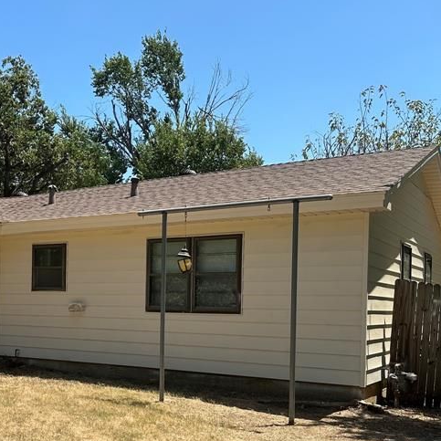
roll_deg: -1.0
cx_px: 68
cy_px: 304
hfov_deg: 35.9
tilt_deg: -0.8
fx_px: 649
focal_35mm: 45
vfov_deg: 37.0
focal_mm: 6.86
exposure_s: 1/3717
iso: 80
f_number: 1.78
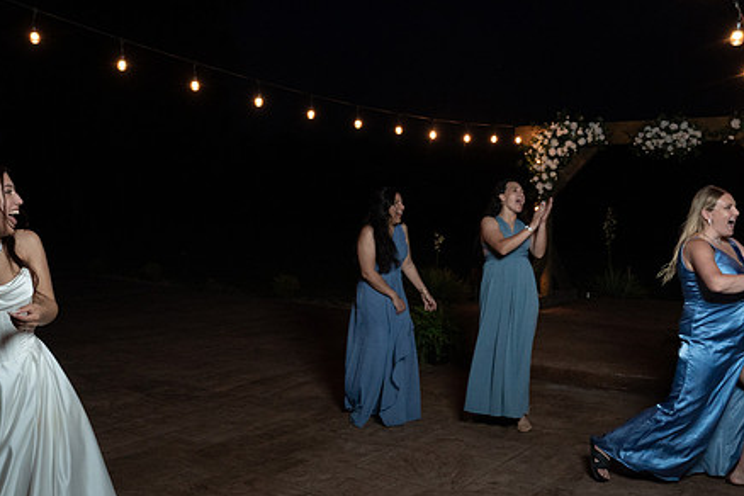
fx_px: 723
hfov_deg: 54.2
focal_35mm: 35
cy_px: 220
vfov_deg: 37.8
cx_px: 315
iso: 2000
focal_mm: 24
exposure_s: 1/200
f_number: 4
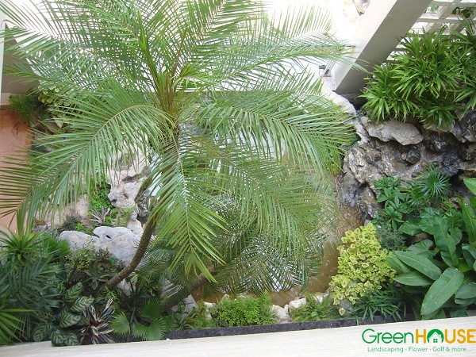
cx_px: 238
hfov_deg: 52.6
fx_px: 481
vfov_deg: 40.7
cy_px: 178
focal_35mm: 35
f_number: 2.8
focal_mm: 5.8
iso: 80
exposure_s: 1/50
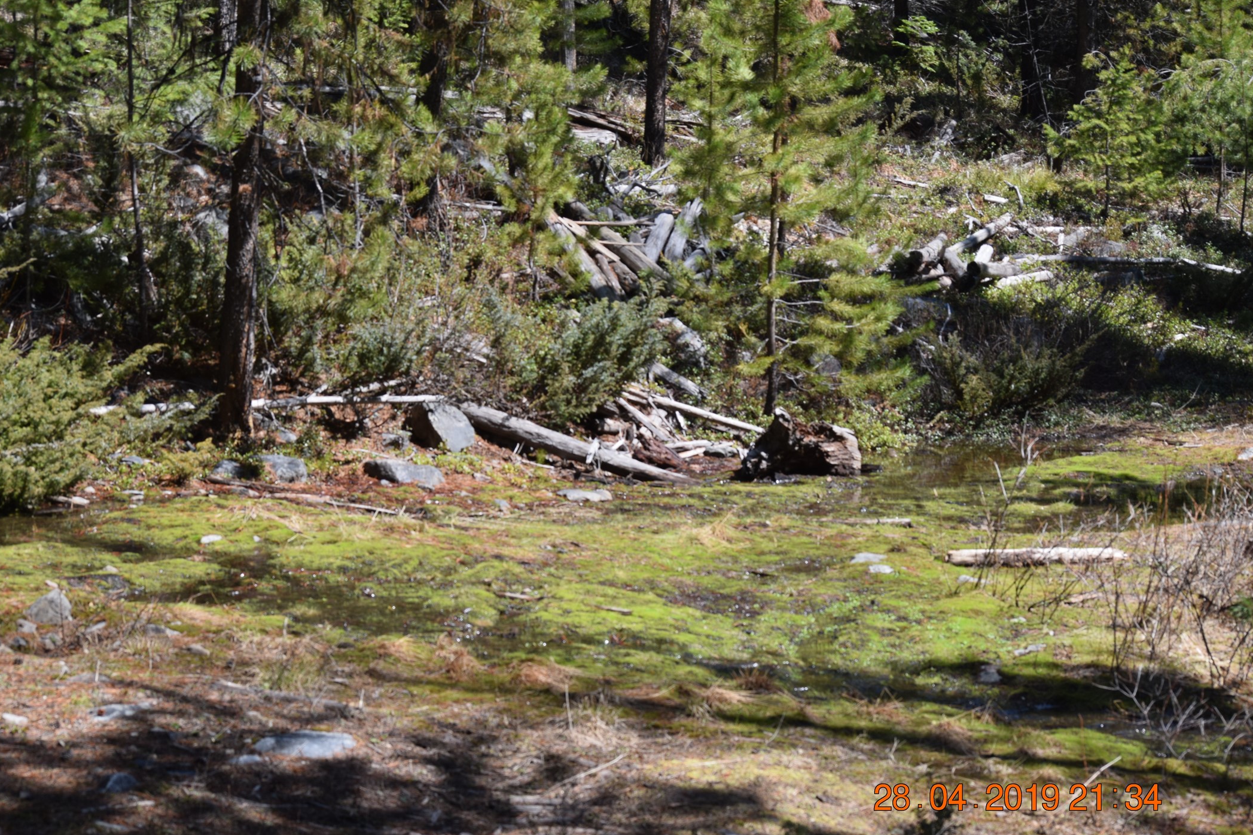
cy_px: 430
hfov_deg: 23.8
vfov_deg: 16.0
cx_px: 635
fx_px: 2976
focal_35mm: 86
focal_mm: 55
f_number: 8
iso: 250
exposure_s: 1/250
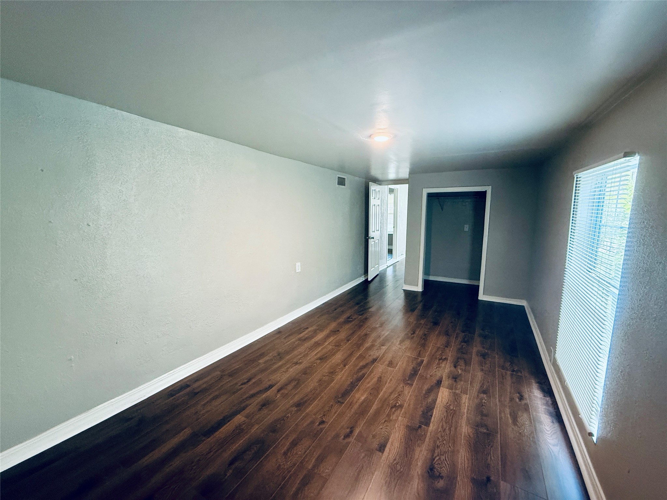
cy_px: 250
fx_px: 270
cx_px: 334
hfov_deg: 102.1
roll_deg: +0.4
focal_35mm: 14
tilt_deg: -6.6
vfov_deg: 85.7
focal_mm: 2.22
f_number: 2.2
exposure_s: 1/60
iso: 320
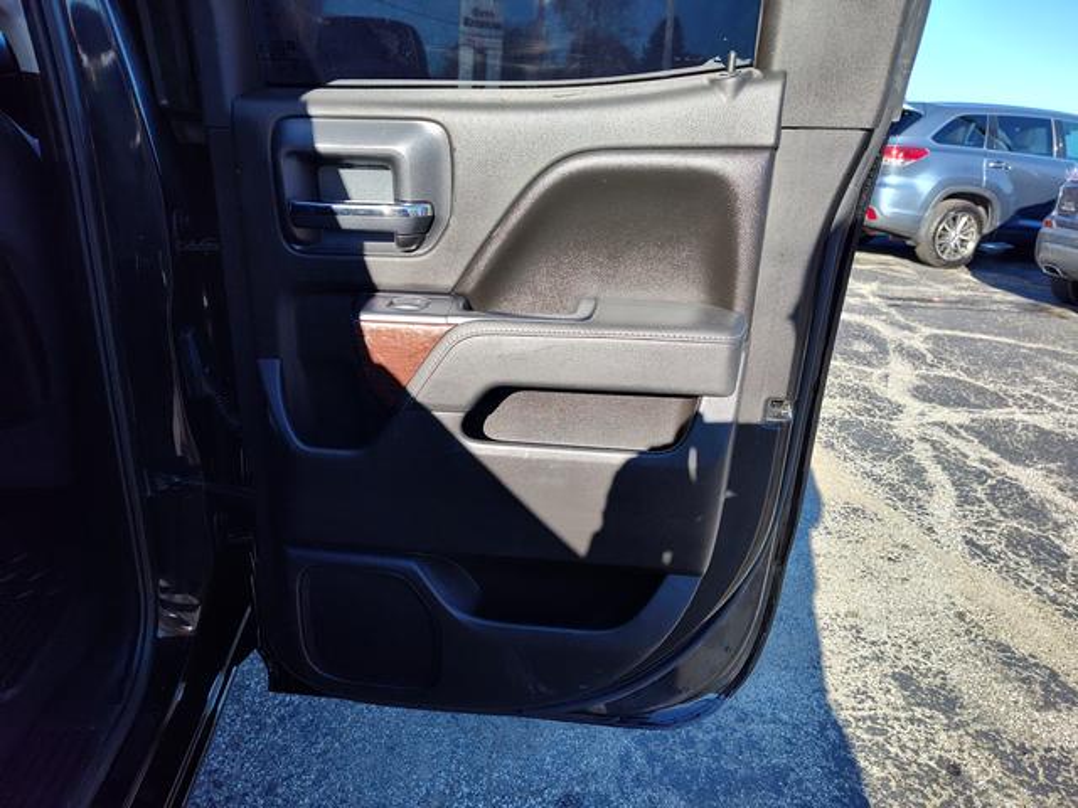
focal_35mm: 23
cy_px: 404
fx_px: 716
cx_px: 539
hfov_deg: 73.9
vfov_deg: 58.9
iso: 100
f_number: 1.88
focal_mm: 5.56
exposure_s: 1/810
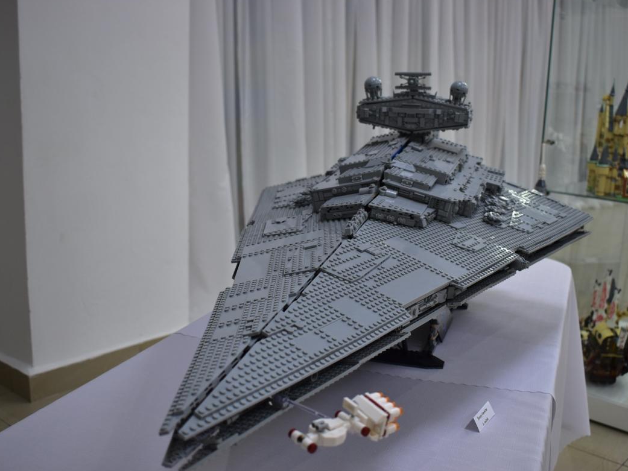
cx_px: 328
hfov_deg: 45.2
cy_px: 234
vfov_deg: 34.7
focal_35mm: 42
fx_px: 754
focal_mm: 25
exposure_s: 1/80
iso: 400
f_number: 4.5
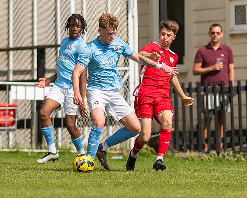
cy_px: 134
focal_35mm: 776
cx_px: 88
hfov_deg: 2.5
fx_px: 5667
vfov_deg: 2.0
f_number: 2.8
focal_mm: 300
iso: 100
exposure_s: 1/3200
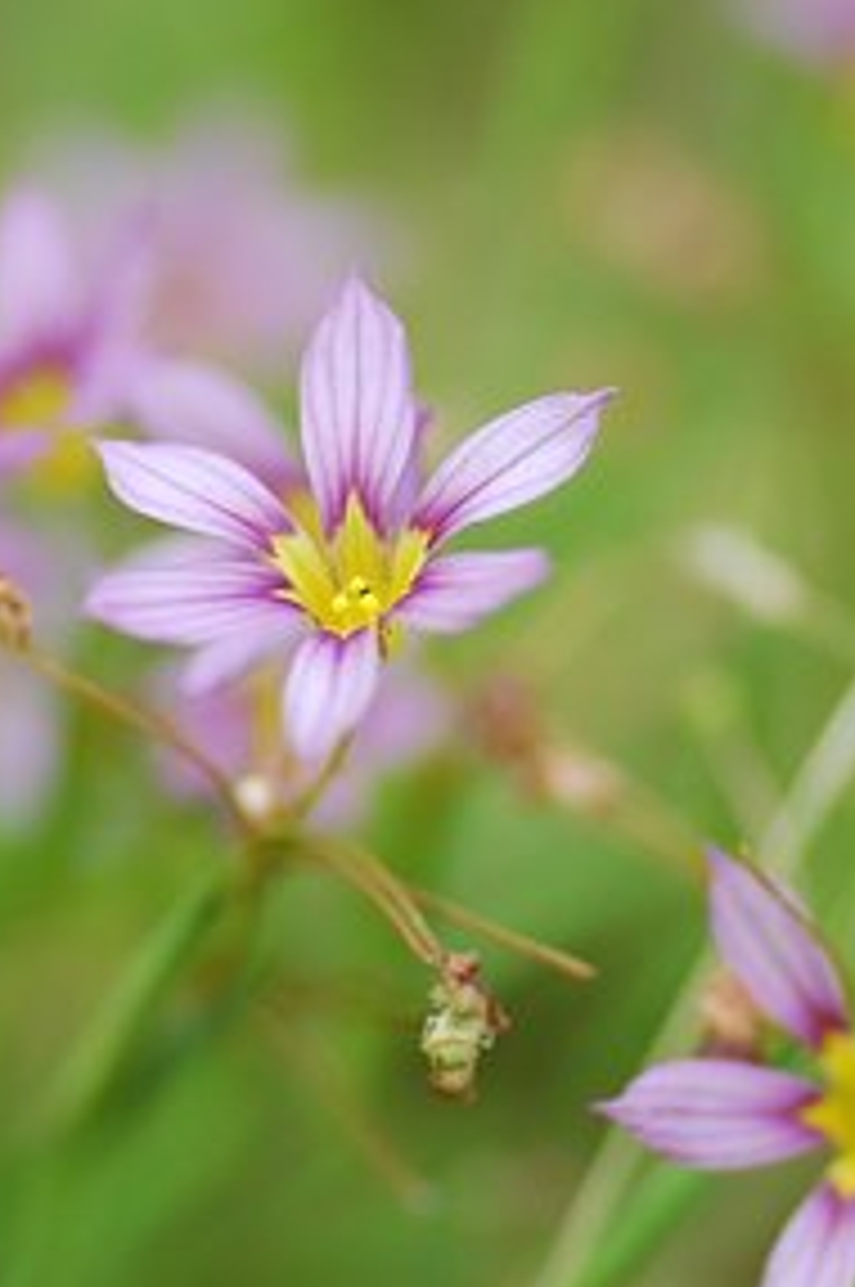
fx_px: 8642
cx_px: 652
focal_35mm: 242
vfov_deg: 8.5
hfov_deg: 5.7
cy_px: 315
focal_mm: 90
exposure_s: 1/1000
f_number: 3.8
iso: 200
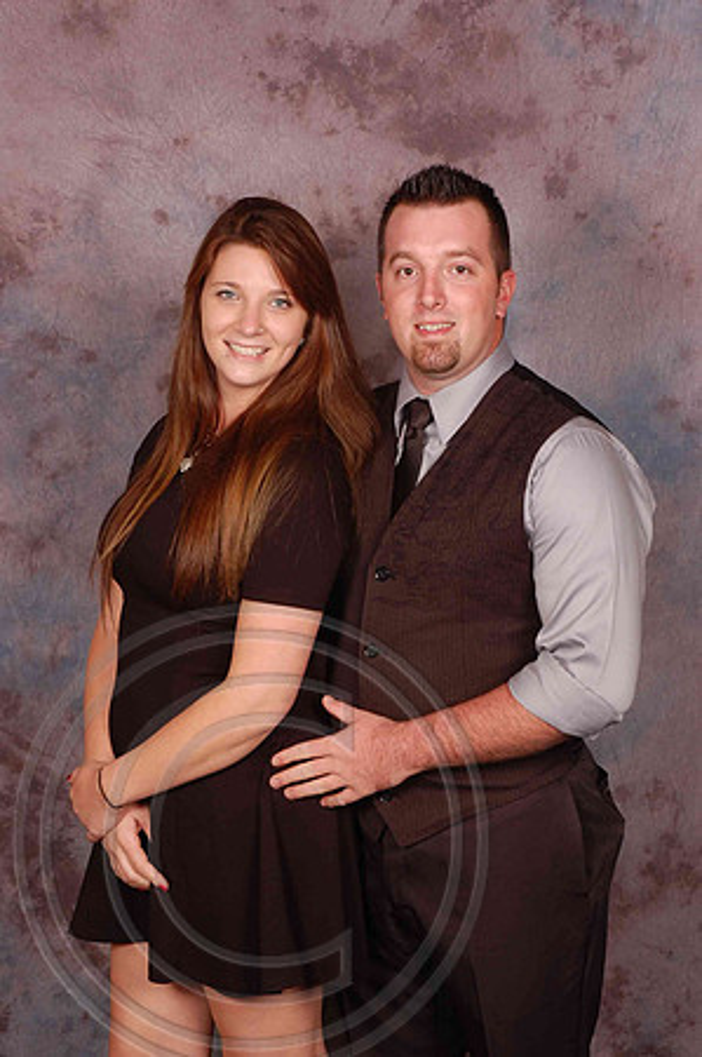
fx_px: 1935
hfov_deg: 20.6
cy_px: 528
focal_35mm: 66
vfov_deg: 30.5
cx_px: 351
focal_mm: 44
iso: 200
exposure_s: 1/125
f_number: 10
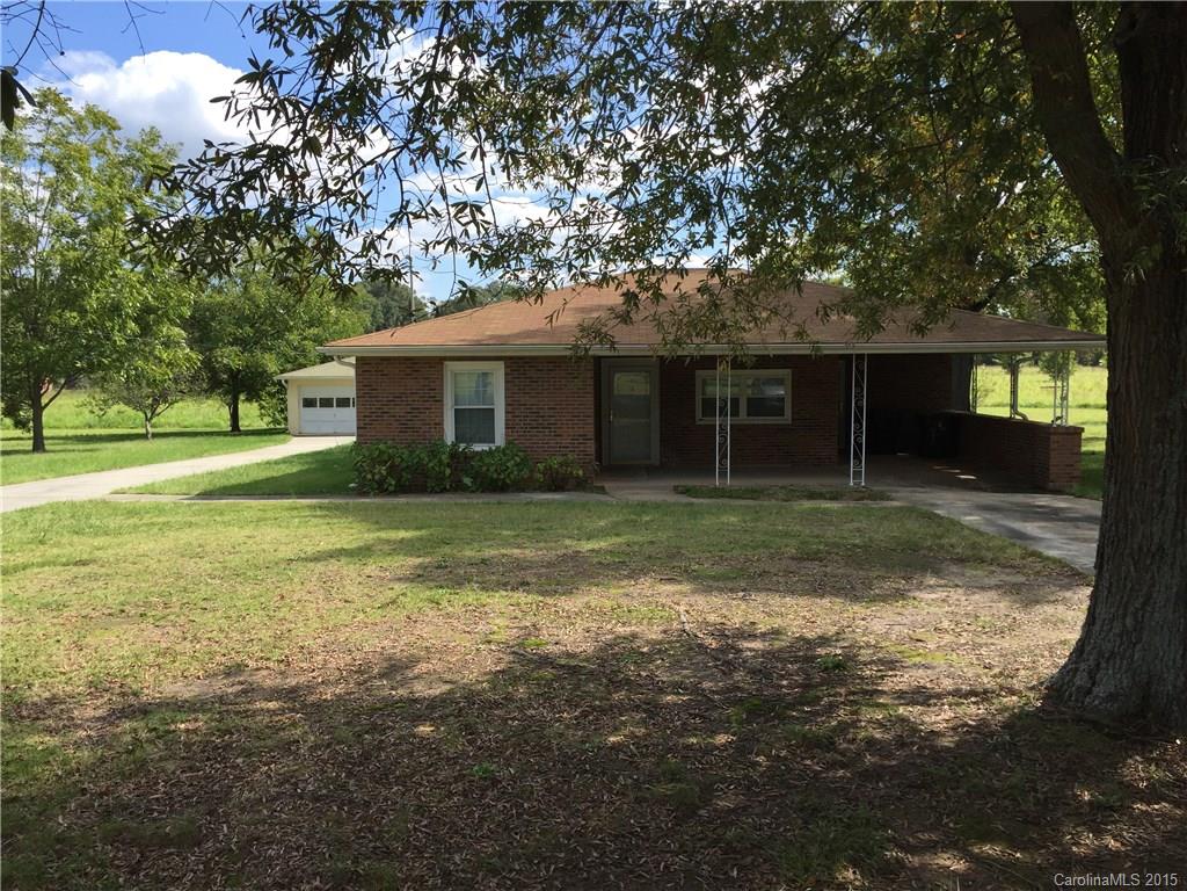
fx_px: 994
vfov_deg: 48.2
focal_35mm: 29
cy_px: 446
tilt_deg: -2.9
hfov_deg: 61.7
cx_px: 594
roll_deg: -0.5
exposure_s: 1/1236
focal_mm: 4.15
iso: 32
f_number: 2.2
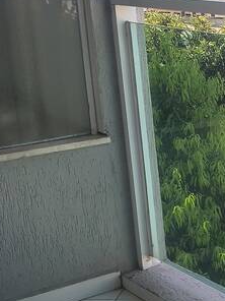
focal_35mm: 95
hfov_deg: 14.0
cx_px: 394
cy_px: 195
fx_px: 823
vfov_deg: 20.6
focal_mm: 4.81
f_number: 1.8
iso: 103
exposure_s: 1/993
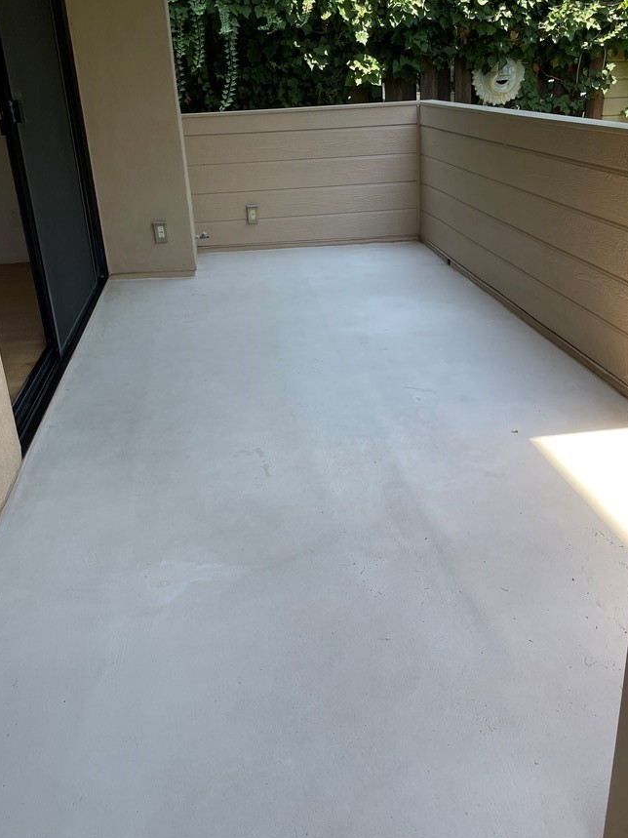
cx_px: 354
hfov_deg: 45.3
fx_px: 750
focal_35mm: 31
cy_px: 374
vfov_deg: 58.2
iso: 32
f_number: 1.6
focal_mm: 4.2
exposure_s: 1/458
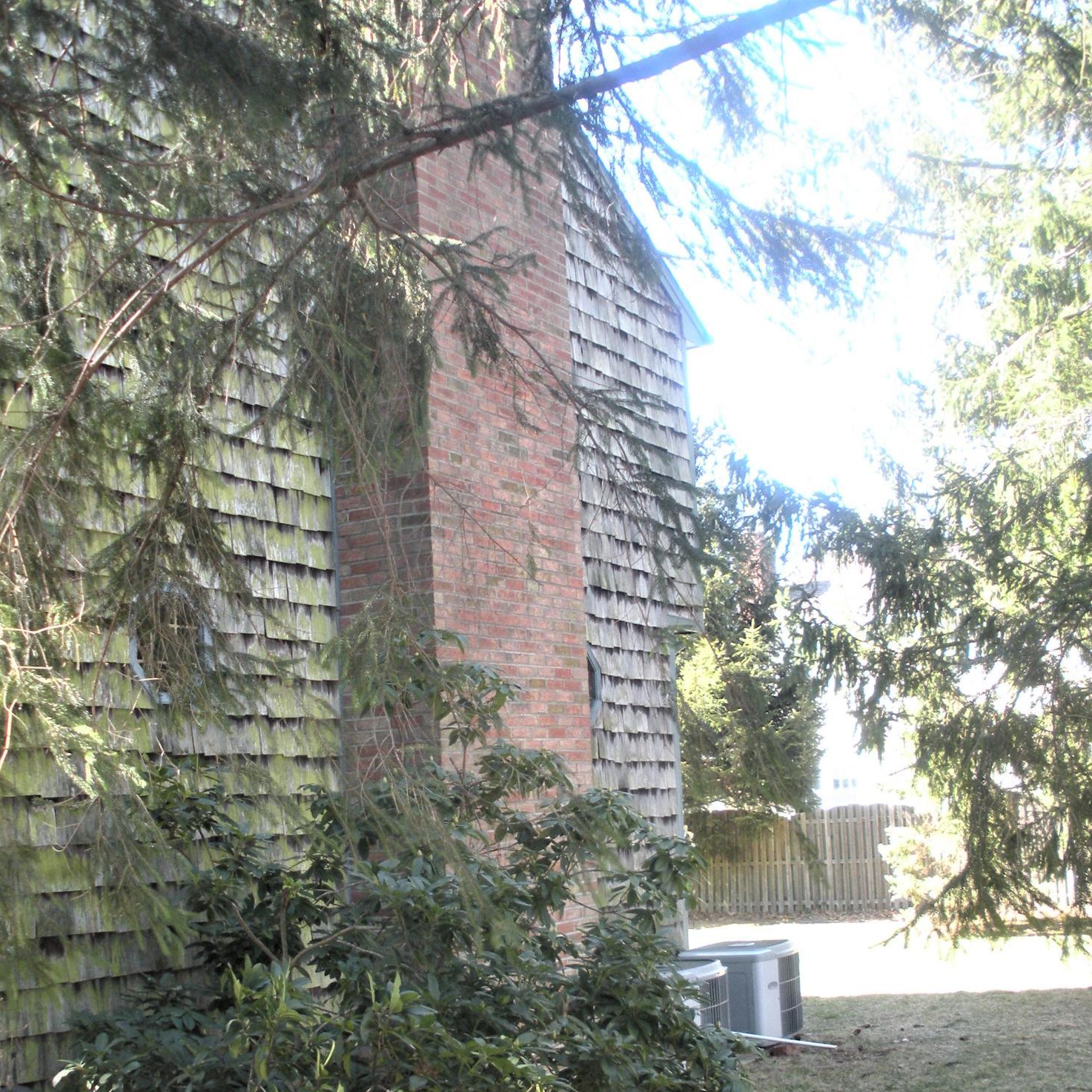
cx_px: 547
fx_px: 1499
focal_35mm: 42
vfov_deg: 39.7
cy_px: 693
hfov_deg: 40.0
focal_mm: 6.3
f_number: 3.5
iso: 140
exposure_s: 1/70.3
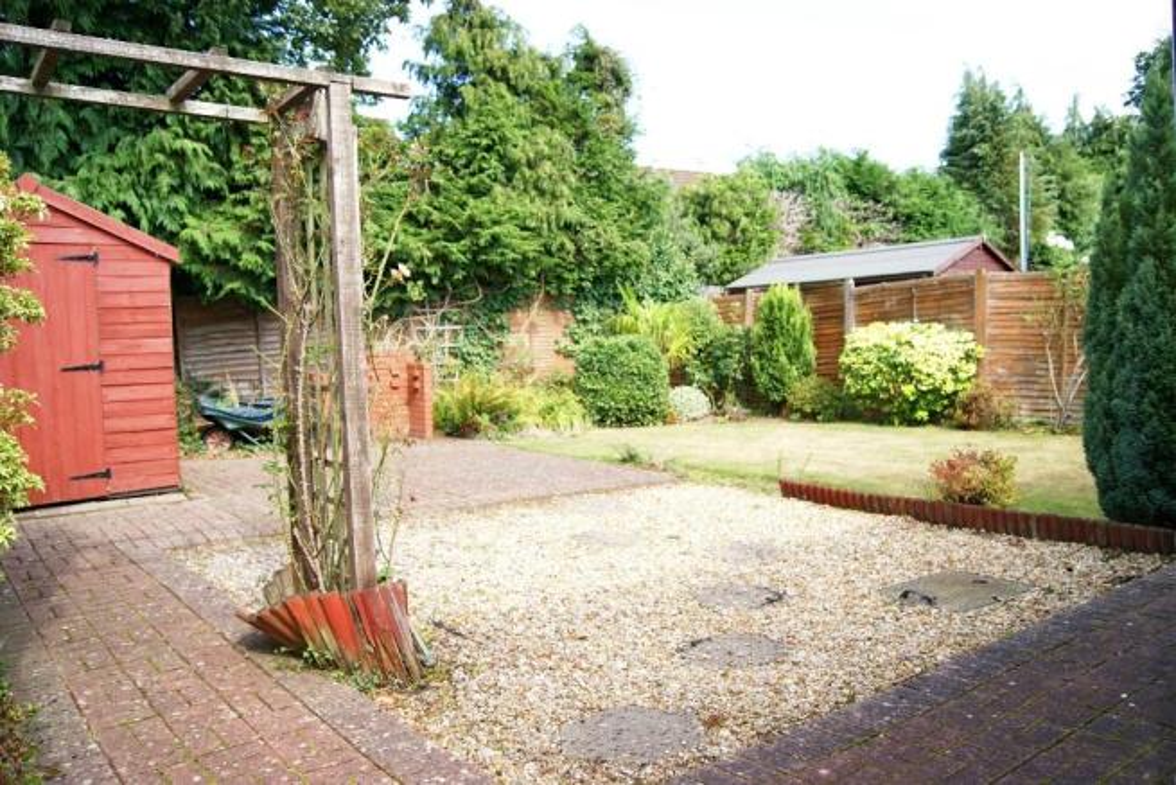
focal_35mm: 27
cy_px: 392
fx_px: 882
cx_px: 588
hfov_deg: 67.4
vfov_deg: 48.0
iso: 125
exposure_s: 1/160
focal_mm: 18
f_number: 4
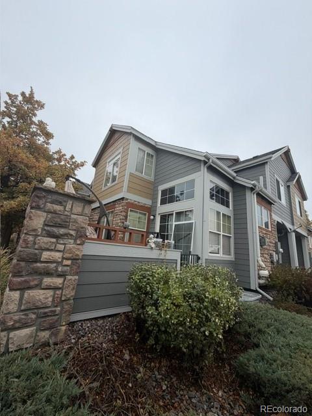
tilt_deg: +16.7
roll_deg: -5.3
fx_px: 168
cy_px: 208
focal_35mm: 14
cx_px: 156
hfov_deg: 85.7
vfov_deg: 102.1
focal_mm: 2.22
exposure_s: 1/770
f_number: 2.2
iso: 40
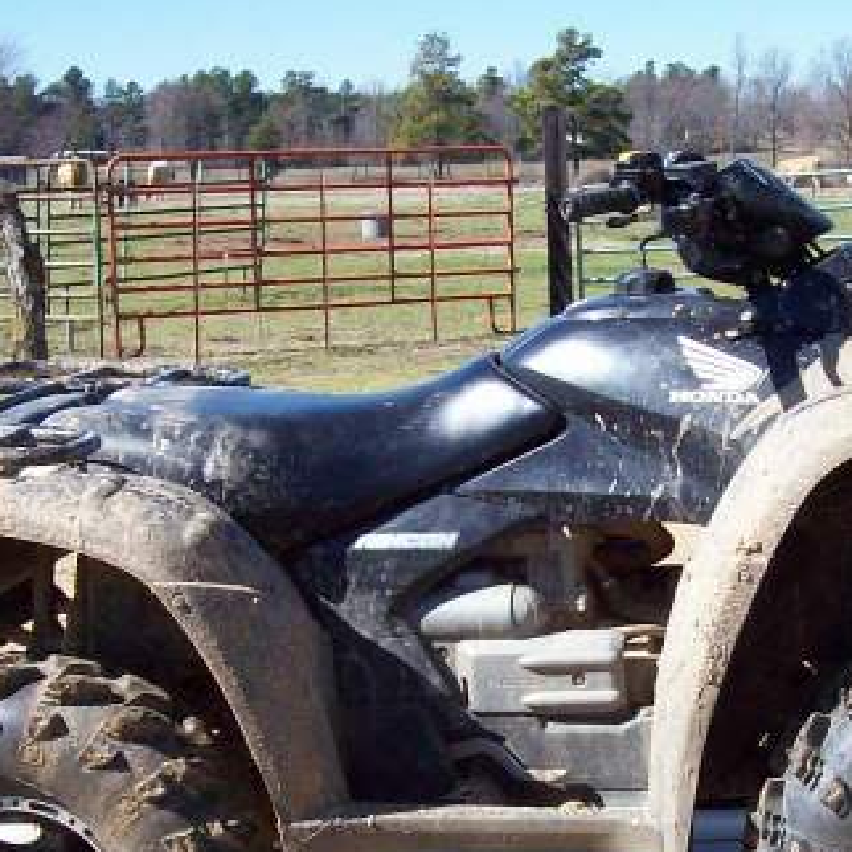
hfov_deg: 21.9
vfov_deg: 21.8
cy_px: 614
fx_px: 2200
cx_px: 545
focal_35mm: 79
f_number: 4.8
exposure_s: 1/412
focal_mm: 6
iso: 80
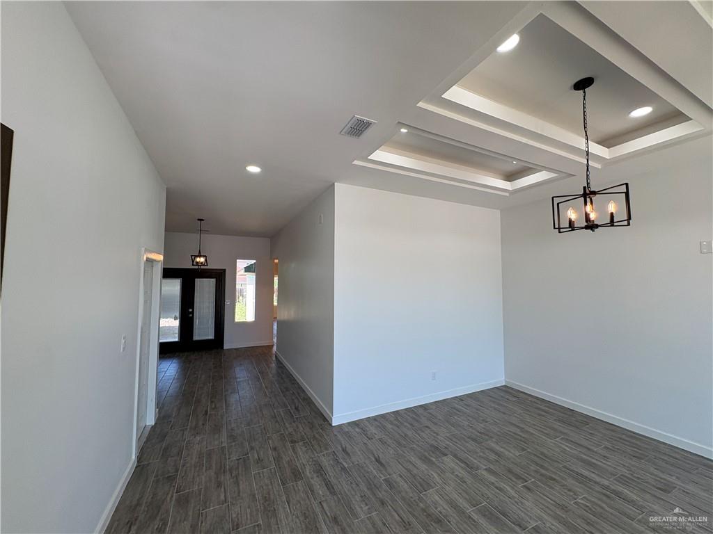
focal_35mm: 14
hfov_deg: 102.1
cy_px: 267
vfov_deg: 85.7
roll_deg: +0.6
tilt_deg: +3.1
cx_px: 356
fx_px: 288
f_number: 2.2
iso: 50
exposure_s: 1/120
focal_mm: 2.22
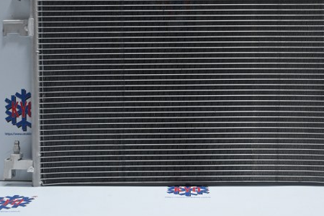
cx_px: 185
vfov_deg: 27.9
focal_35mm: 48
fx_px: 432
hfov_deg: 41.0
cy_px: 76
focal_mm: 24
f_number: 4.2
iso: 360
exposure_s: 1/40
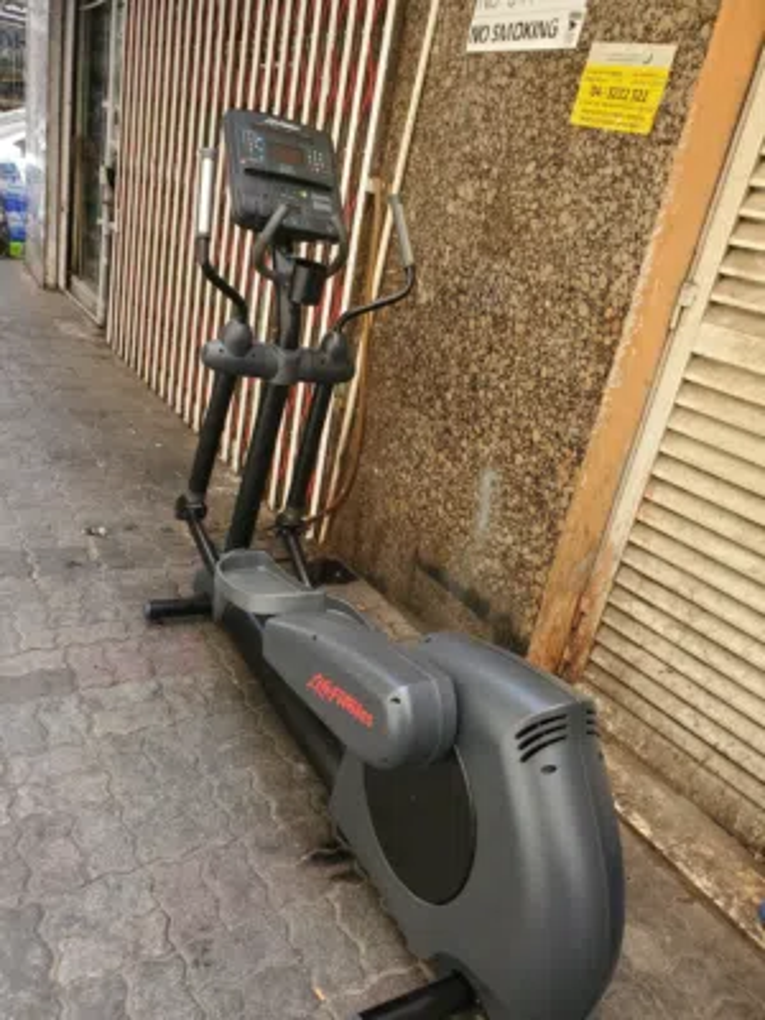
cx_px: 382
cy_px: 510
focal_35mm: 26
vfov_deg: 67.3
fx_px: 766
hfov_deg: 53.1
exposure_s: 1/129
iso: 50
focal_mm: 4.3
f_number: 2.4
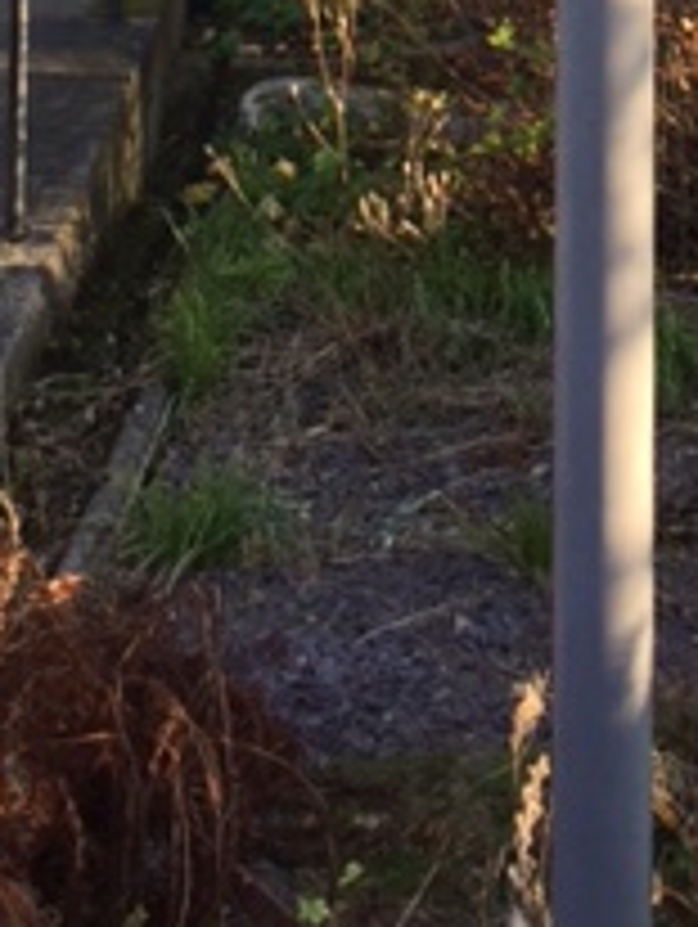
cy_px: -410
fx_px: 2415
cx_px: 612
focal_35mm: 90
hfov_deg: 16.3
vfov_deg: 19.3
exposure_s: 1/260
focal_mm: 4.15
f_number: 2.2
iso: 32
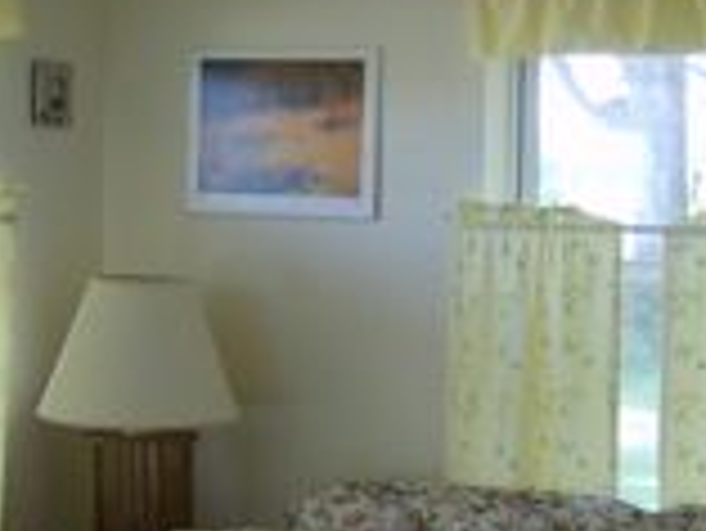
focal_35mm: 82
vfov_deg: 17.9
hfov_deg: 23.6
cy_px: 414
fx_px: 1674
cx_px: 535
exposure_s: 1/30
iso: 104
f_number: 2.8
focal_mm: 5.8
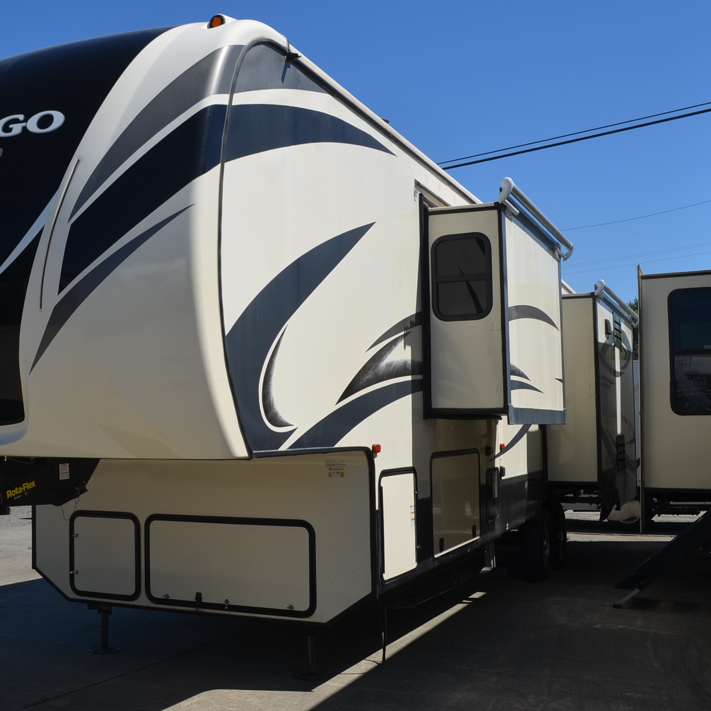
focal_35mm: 39
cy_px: 355
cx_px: 231
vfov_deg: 42.8
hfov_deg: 42.2
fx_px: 906
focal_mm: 20
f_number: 9
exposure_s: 1/320
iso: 100
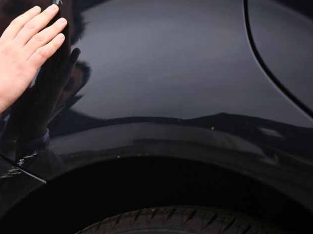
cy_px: 63
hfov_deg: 13.3
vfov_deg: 10.2
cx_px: -42
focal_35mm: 145
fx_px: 1311
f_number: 1.7
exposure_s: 1/2000
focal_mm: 80
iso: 400
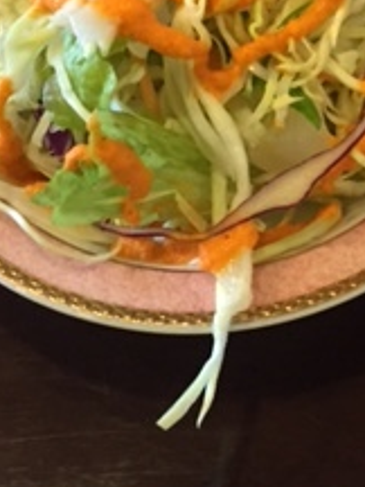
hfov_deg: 16.9
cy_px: 88
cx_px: 338
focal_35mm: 86
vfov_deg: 22.4
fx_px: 1209
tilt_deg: -52.8
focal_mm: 4.15
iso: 200
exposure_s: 1/30
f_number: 2.2
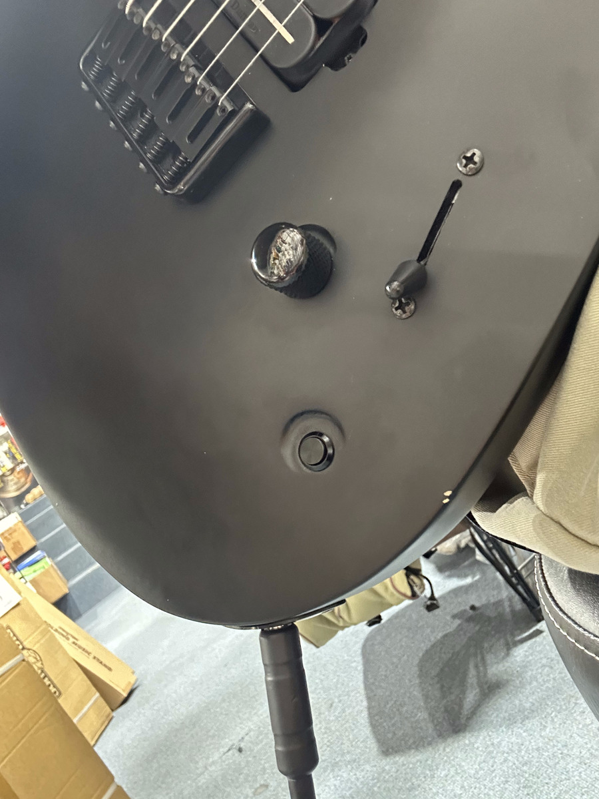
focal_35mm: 30
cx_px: 300
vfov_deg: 60.0
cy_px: 400
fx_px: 692
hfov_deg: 46.8
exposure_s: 1/30
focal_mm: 2.69
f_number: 1.9
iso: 500
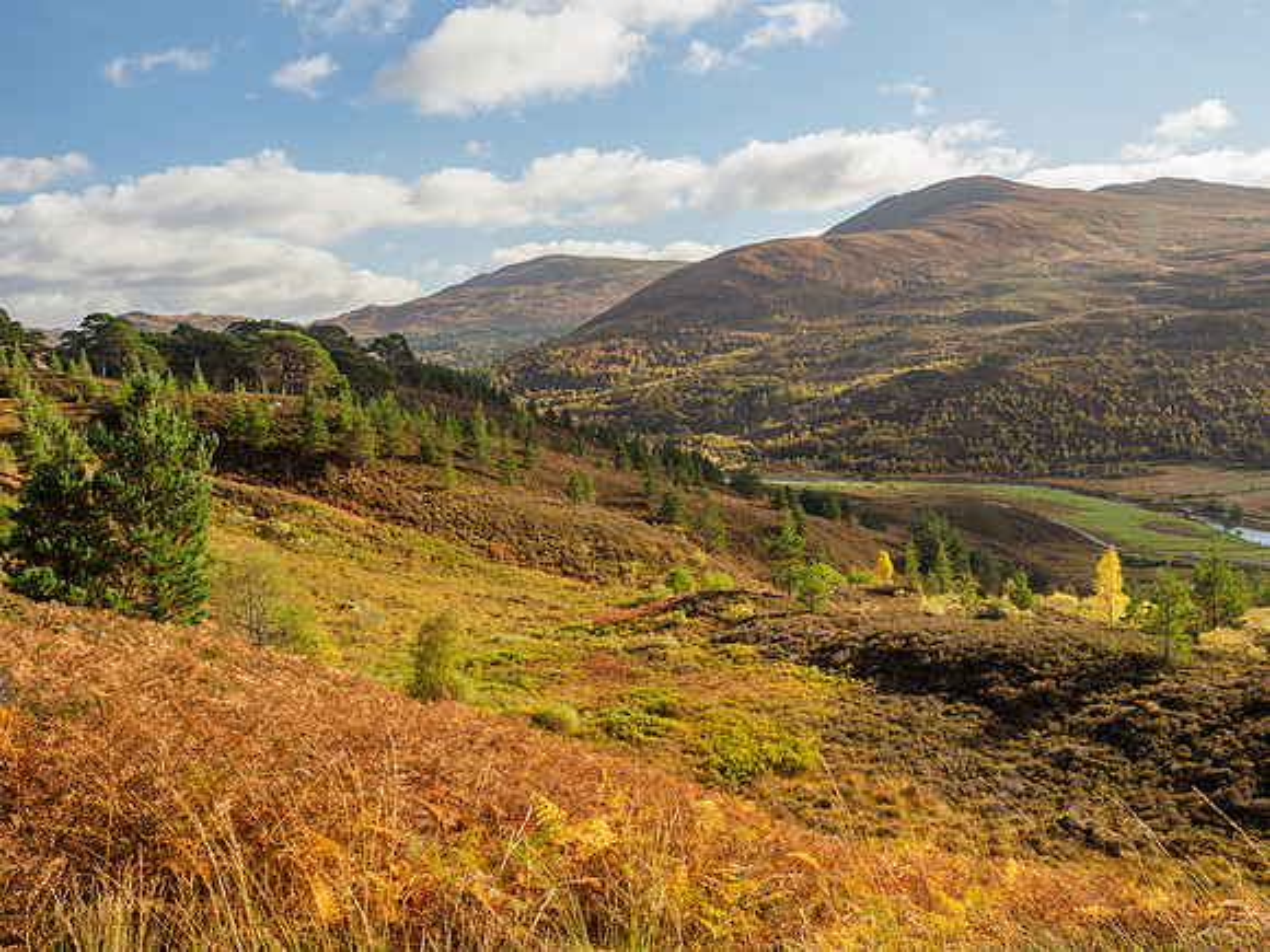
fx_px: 1174
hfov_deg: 56.8
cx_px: 635
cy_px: 476
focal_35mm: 32
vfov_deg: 44.2
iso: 200
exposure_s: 1/160
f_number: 5.6
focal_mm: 16
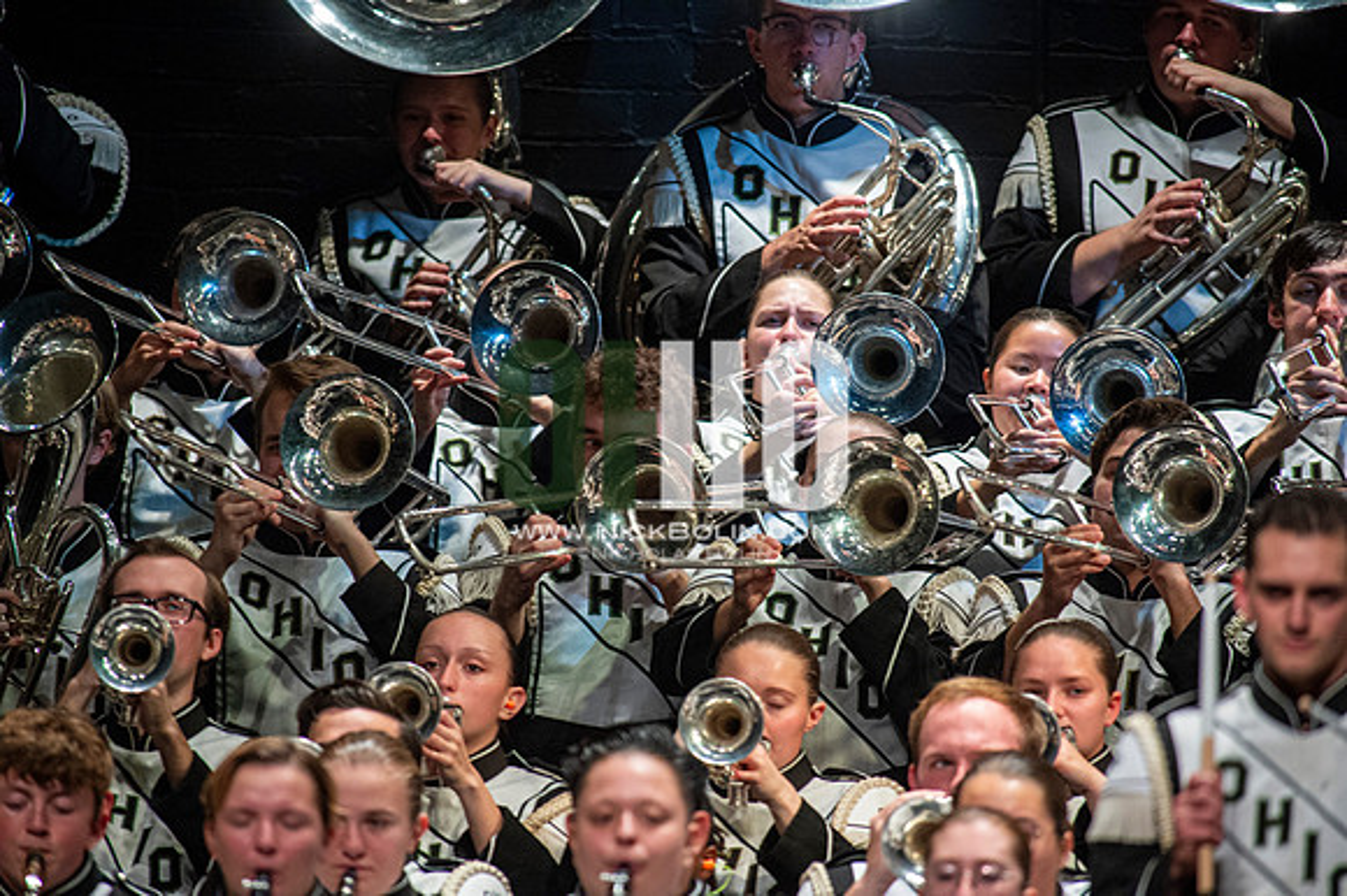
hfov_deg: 3.4
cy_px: 448
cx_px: 674
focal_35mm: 600
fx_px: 22436
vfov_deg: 2.3
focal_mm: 600
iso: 5000
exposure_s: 1/400
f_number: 5.6
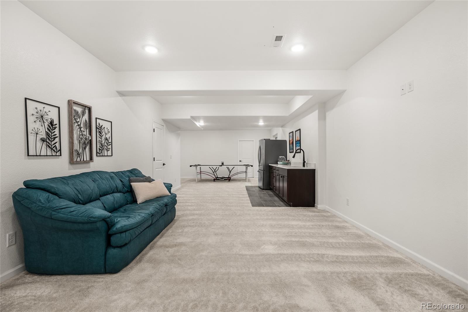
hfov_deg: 96.7
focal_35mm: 16
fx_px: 208
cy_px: 156
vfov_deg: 73.7
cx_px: 234
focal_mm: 16
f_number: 8
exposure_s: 1/6
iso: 200
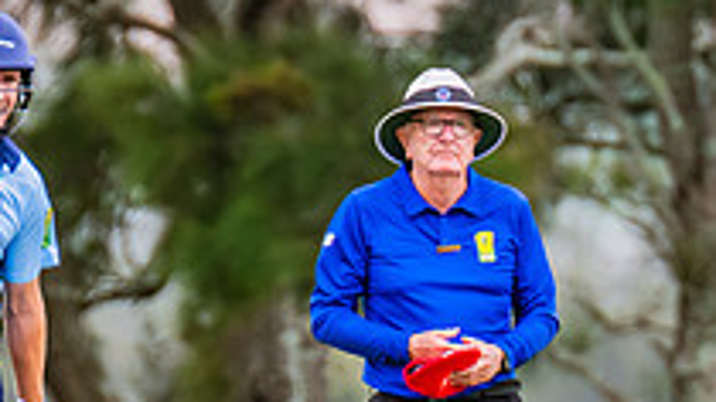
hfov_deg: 1.0
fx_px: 39442
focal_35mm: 2078
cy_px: 367
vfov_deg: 0.6
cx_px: 1015
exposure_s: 1/1250
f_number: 8
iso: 800
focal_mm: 600
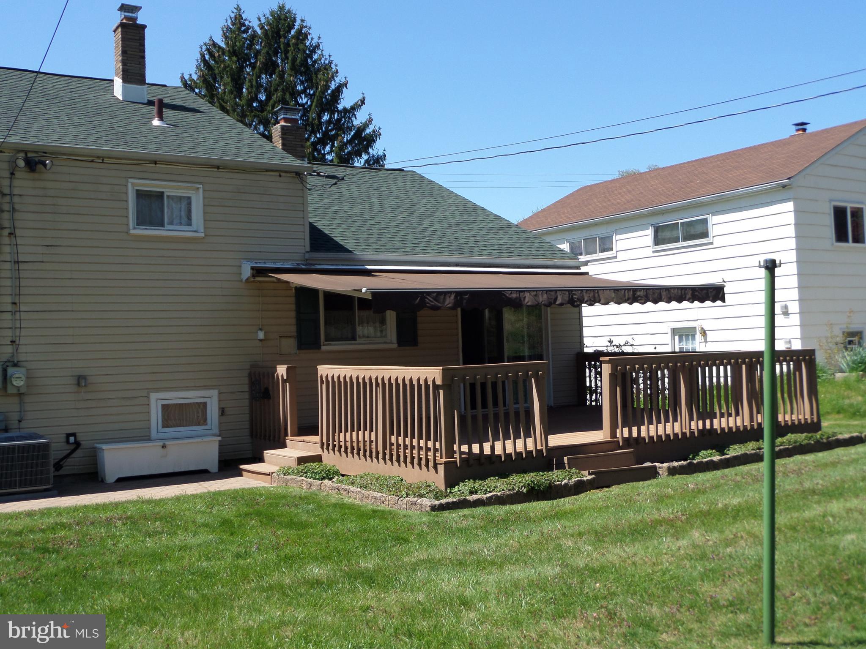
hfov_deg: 45.8
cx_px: 433
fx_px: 1026
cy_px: 324
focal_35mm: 41
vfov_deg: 35.1
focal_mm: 6.8
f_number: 3.6
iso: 100
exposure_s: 1/750
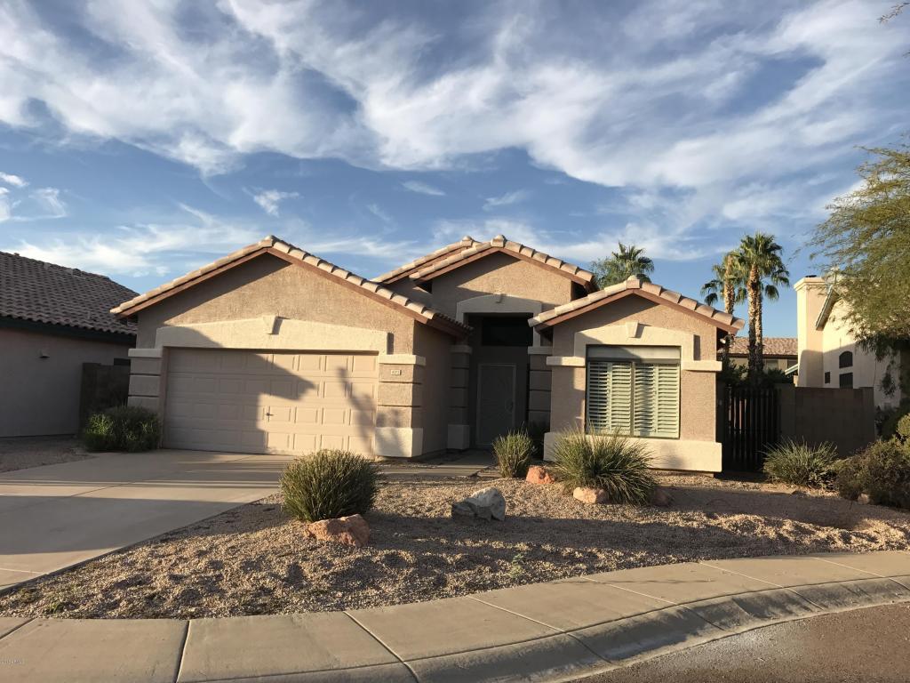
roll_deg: -3.1
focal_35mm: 28
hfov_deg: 63.4
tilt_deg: +5.8
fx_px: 736
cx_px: 455
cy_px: 342
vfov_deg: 49.7
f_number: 1.8
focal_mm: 3.99
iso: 20
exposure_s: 1/1408
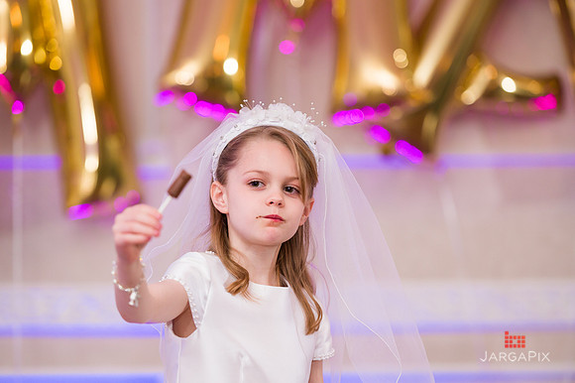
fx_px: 2554
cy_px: 192
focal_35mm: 160
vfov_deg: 8.6
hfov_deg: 12.8
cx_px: 288
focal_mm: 160
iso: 1000
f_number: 3.2
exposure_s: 1/200
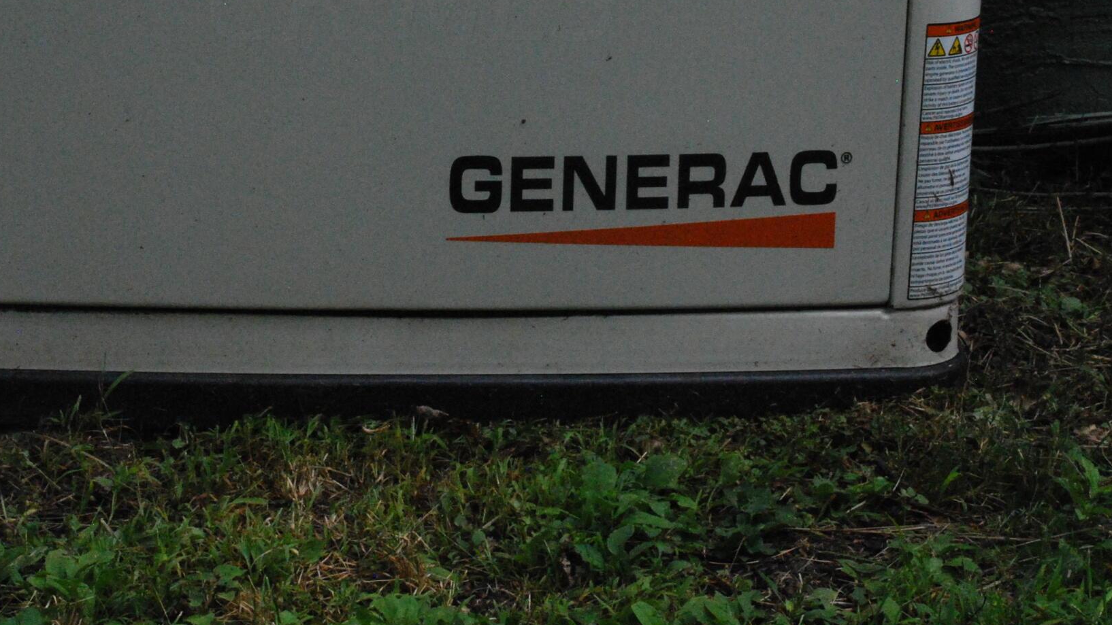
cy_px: 0
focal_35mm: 104
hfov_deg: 20.5
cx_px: 414
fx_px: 3066
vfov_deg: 11.5
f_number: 11
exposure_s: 1/500
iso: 1600
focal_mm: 36
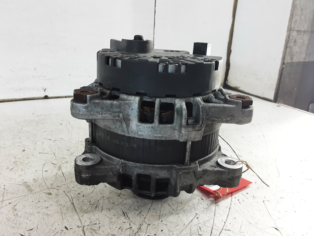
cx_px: 157
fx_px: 245
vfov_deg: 51.4
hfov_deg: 65.3
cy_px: 118
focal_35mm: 27
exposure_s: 1/33
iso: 125
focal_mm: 2.91
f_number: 1.9
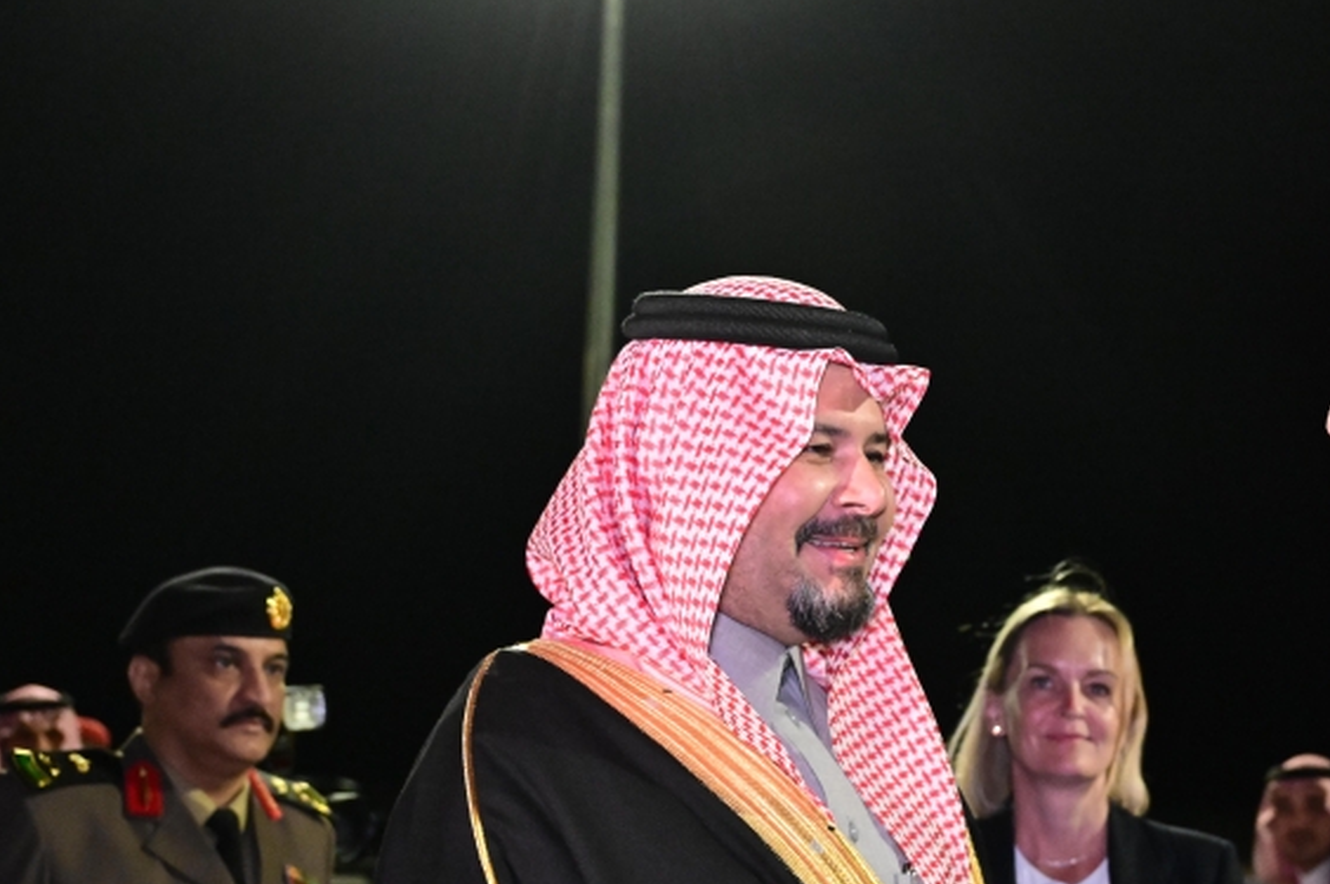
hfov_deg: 35.1
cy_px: 743
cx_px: 955
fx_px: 2063
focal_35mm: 56
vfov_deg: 23.7
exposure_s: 1/160
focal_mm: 31.5
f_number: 3.2
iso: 8000
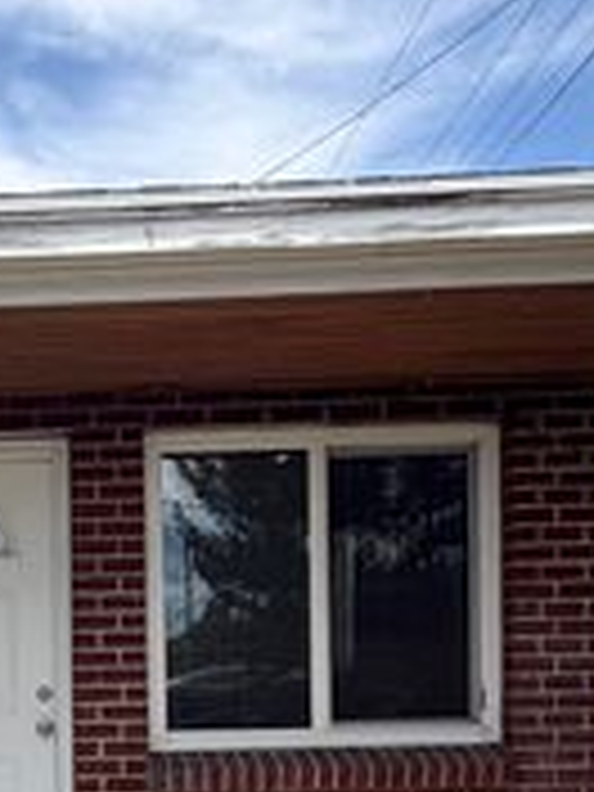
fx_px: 1213
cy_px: 740
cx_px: -27
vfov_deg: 33.8
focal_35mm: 53
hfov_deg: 25.8
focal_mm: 2.22
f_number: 2.2
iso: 20
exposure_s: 1/770
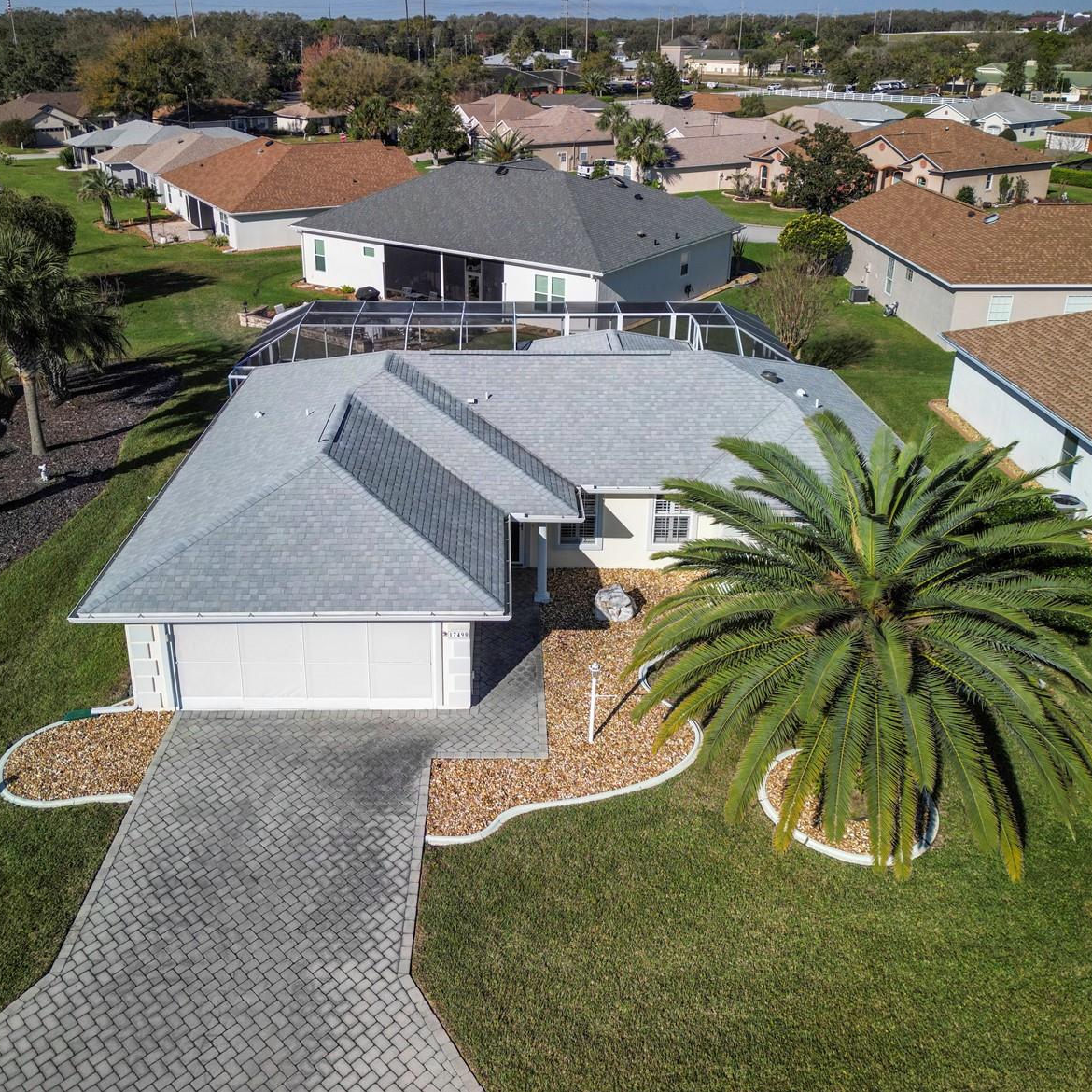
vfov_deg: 55.6
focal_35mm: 29
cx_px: 516
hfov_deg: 55.6
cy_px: 538
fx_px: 1035
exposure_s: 1/50
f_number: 1.7
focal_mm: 6.72
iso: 100
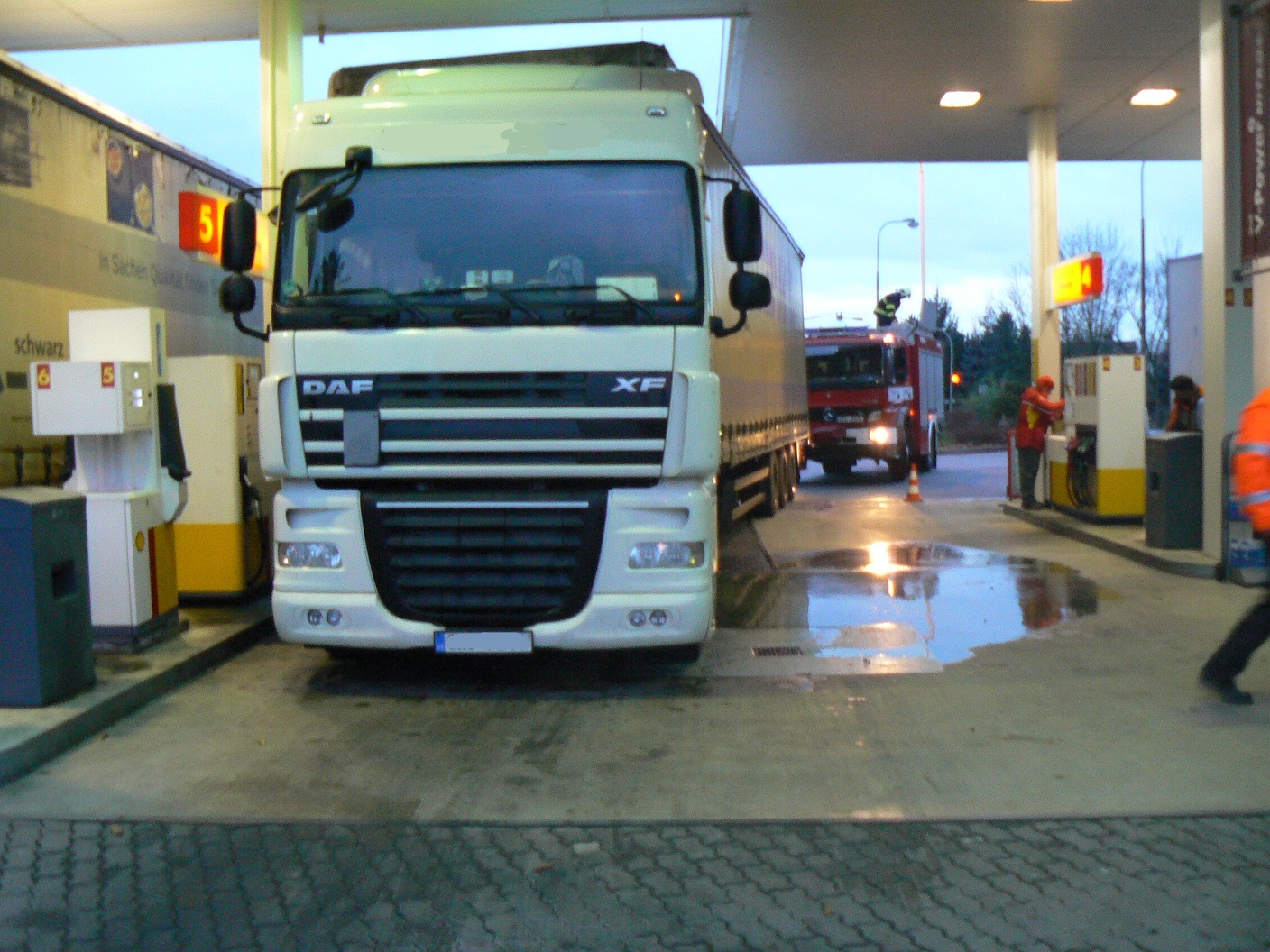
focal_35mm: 36
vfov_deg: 39.7
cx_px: 635
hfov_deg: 51.4
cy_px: 476
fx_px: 1321
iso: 200
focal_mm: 6
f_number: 2.8
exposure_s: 1/20
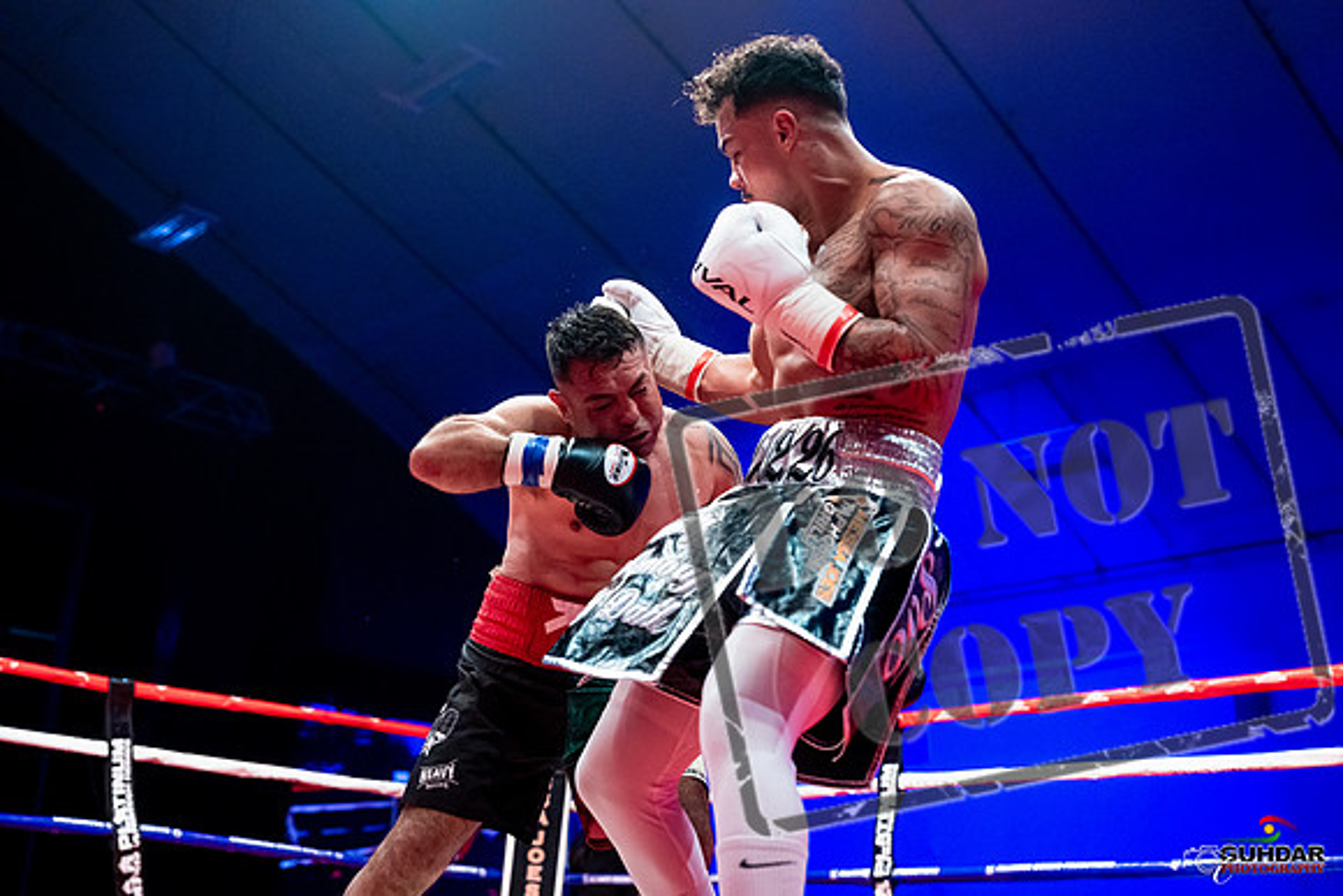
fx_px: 1642
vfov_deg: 30.5
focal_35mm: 44
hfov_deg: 44.5
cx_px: 672
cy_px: 448
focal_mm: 44
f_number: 2.8
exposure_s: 1/1000
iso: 4000
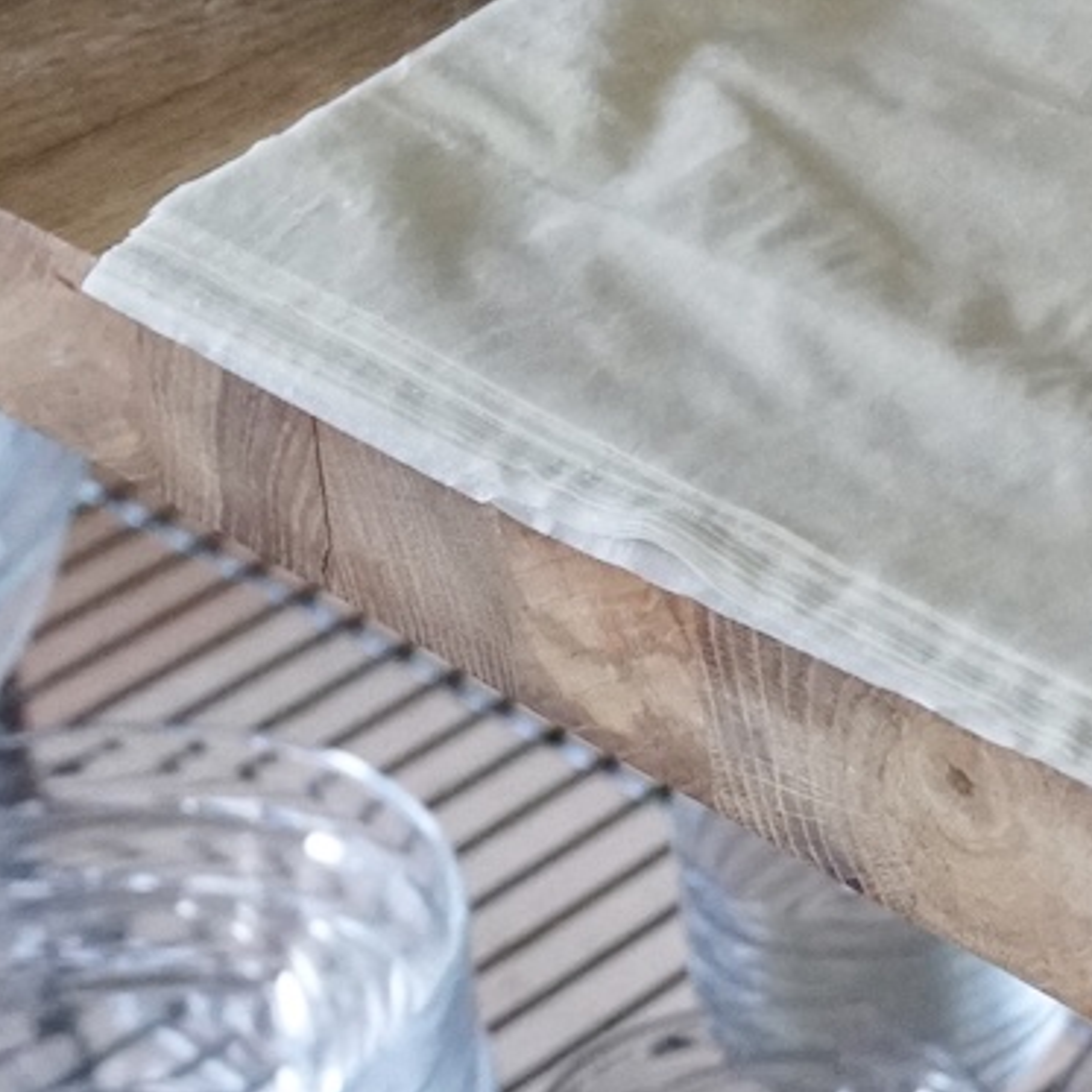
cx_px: 1394
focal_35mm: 109
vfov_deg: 15.5
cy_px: -113
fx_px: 3907
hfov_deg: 15.2
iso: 4000
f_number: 4
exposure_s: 1/160
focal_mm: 25
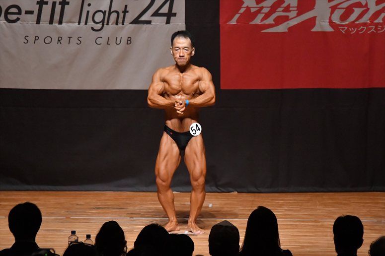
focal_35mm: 270
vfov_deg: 5.1
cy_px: 128
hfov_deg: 7.6
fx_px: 2886
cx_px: 192
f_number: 5.6
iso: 8000
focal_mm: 180
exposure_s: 1/400
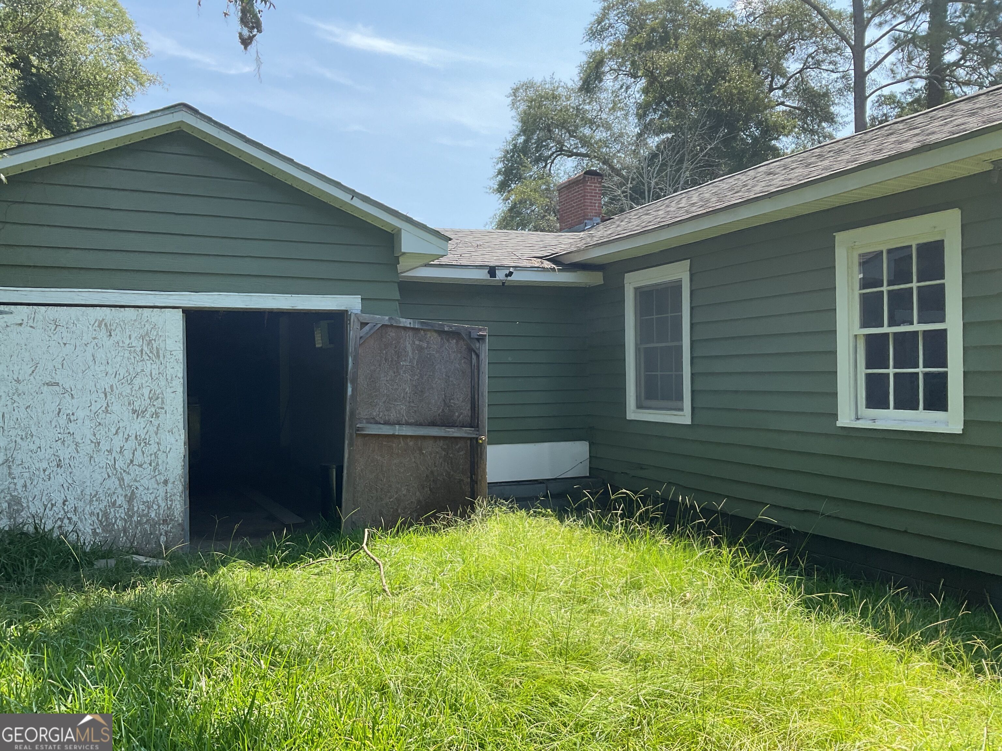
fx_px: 839
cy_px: 376
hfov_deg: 61.7
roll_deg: +0.5
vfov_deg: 48.2
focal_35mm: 29
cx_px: 501
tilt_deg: +0.6
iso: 16
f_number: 1.8
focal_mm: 3
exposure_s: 1/666
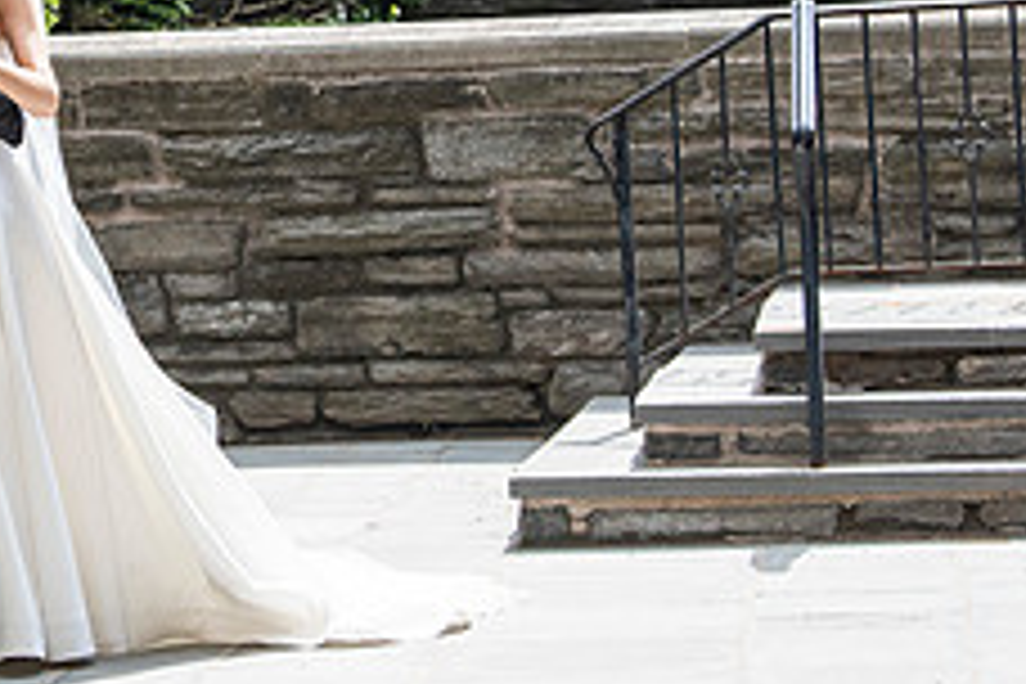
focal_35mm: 183
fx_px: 5215
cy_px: -43
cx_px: -27
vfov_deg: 7.5
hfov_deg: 11.1
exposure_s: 1/4000
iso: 1000
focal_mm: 72
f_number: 4.5
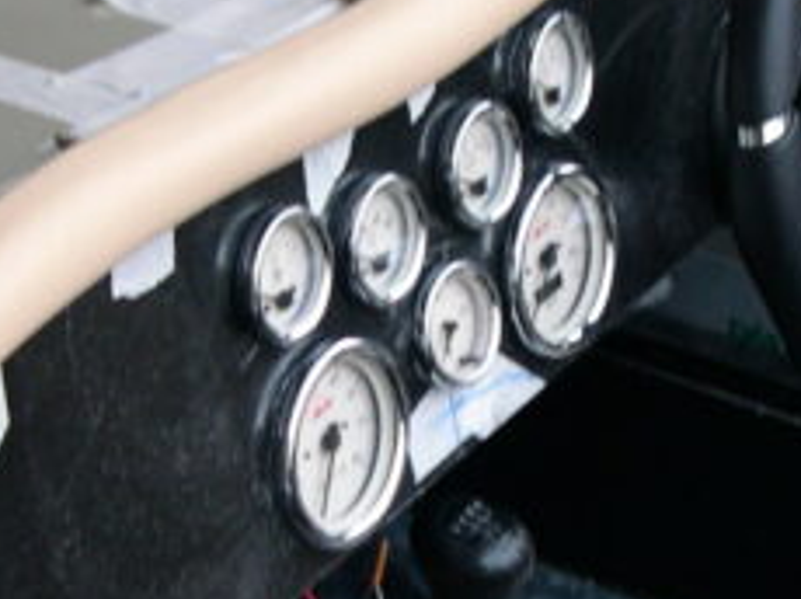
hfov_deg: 15.5
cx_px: 432
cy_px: 418
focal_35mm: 127
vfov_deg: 11.6
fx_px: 2936
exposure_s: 1/4.6
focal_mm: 8
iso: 141
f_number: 2.8
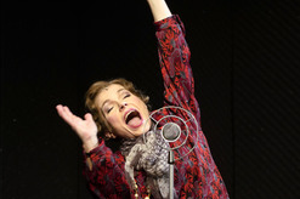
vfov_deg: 5.3
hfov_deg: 8.0
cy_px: 124
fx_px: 2155
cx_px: 205
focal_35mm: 259
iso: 1600
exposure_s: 1/250
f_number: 5.6
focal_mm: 142
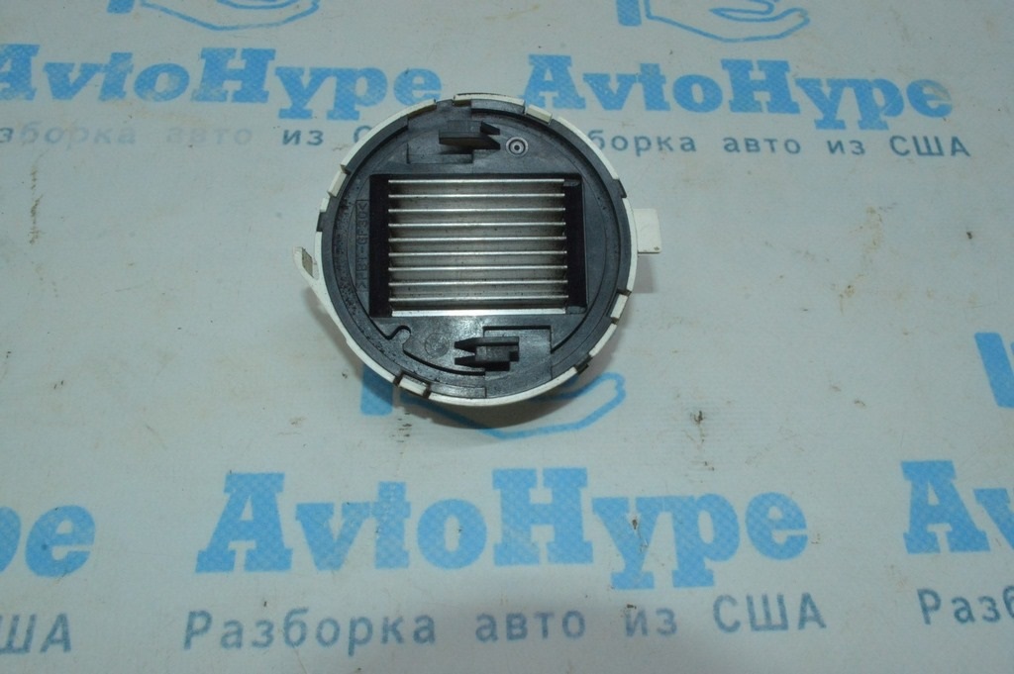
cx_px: 507
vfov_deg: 43.5
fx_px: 844
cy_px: 337
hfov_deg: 62.0
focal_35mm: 30
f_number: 22
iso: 2800
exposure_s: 1/50
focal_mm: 20
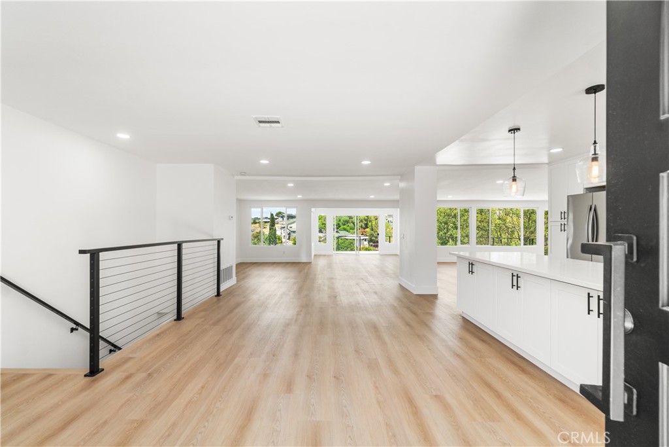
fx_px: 279
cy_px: 224
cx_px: 334
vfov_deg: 77.3
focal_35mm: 15
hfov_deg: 100.4
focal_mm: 10
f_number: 7.1
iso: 320
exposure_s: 1/25
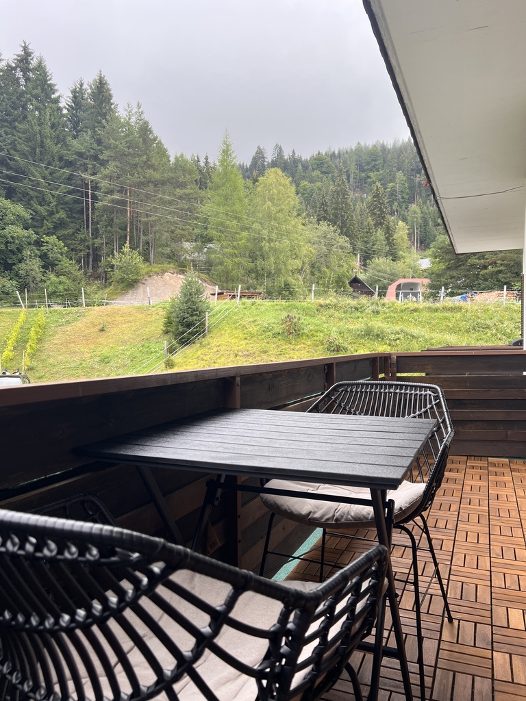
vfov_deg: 67.3
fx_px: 527
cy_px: 350
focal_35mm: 26
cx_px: 263
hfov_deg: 53.1
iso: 50
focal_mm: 5.7
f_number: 1.5
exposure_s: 1/397
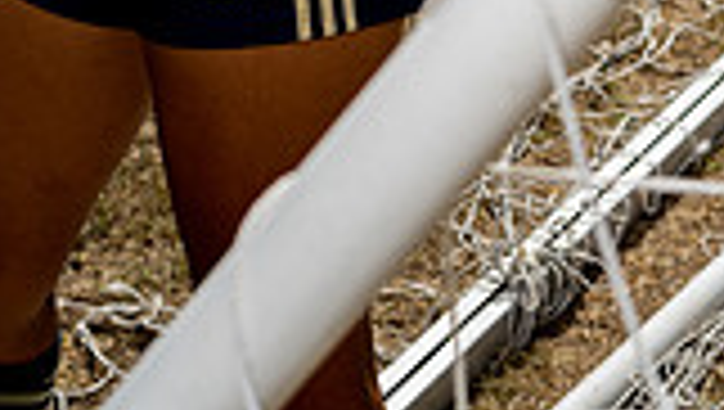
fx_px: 3094
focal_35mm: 161
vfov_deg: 7.2
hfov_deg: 13.3
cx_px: 234
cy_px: -518
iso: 50
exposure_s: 1/250
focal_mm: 55
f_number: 7.1
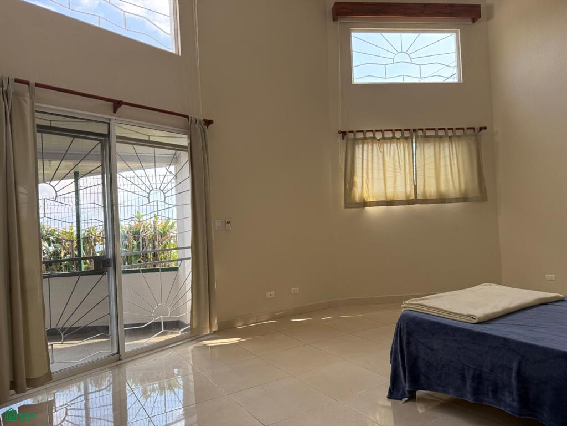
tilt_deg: -1.9
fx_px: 393
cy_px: 213
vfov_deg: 56.8
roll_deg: +0.6
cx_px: 284
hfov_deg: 71.6
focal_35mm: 24
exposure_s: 1/234
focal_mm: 6.76
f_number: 1.78
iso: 125
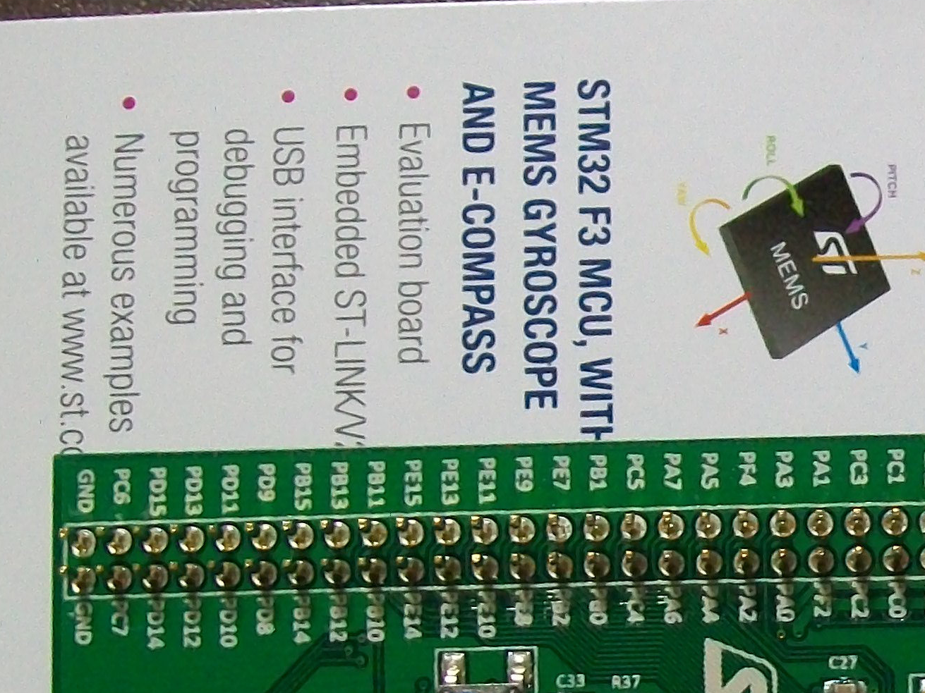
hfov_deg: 20.1
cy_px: 789
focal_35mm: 95
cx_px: 895
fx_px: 2538
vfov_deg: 15.1
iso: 200
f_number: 2.7
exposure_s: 1/8
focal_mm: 6.1
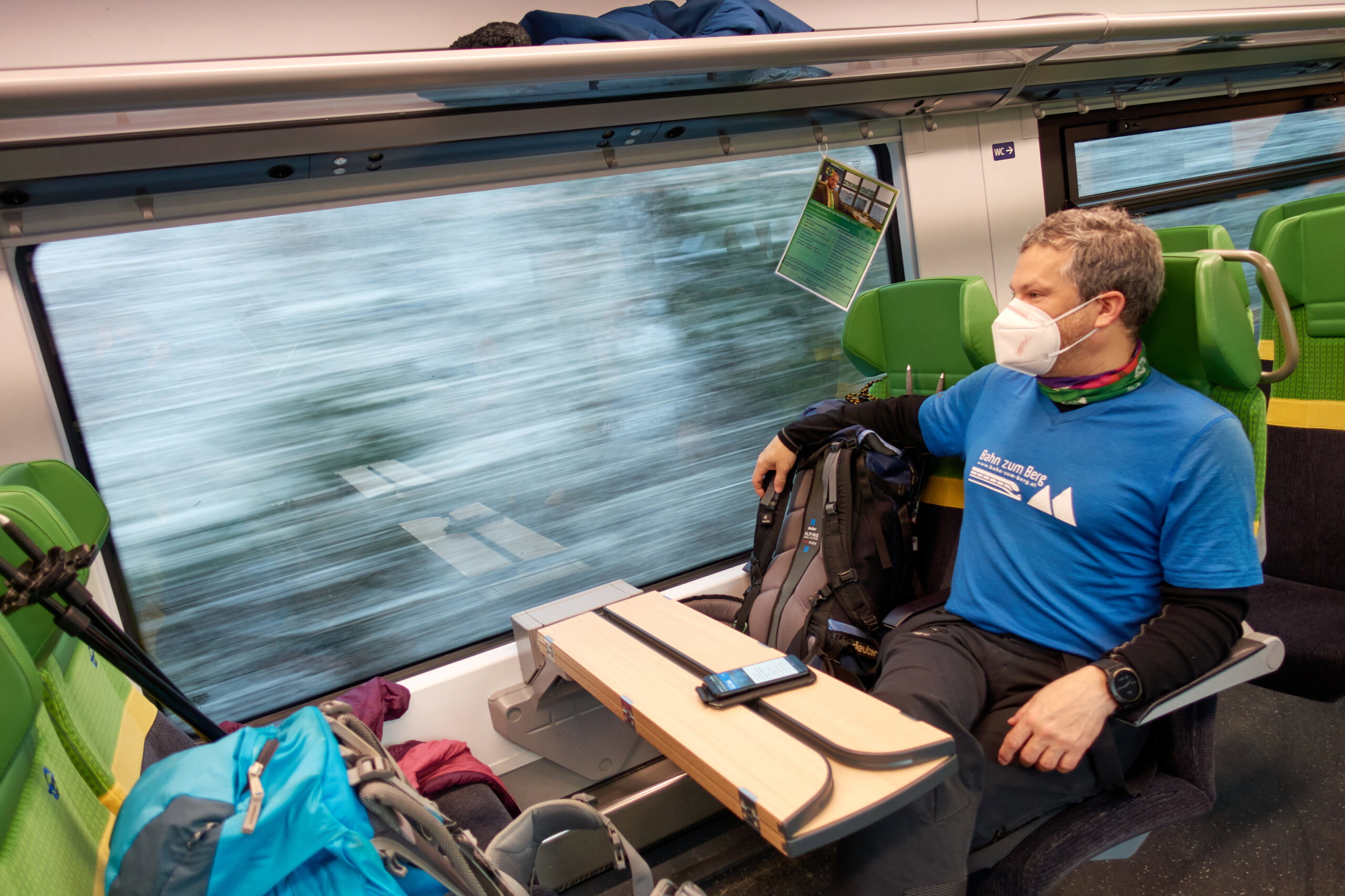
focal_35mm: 24
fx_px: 897
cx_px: 672
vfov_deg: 53.1
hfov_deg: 73.7
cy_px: 448
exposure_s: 1/30
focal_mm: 8.8
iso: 125
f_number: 1.8
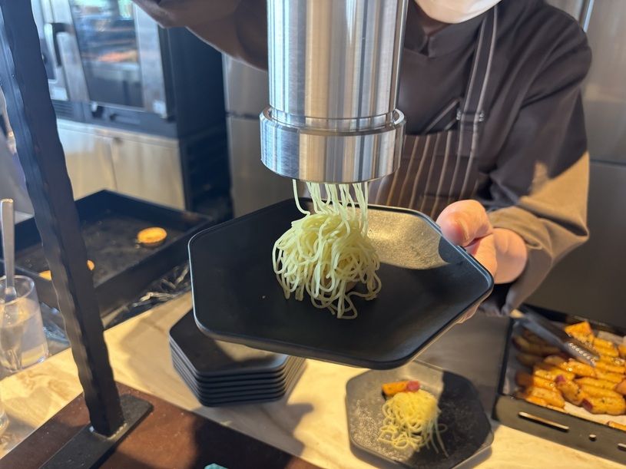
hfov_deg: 67.3
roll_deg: -1.7
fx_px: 470
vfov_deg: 53.1
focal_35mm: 26
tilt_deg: -27.0
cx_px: 313
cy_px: 234
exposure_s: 1/60
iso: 250
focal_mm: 5.96
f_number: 1.6
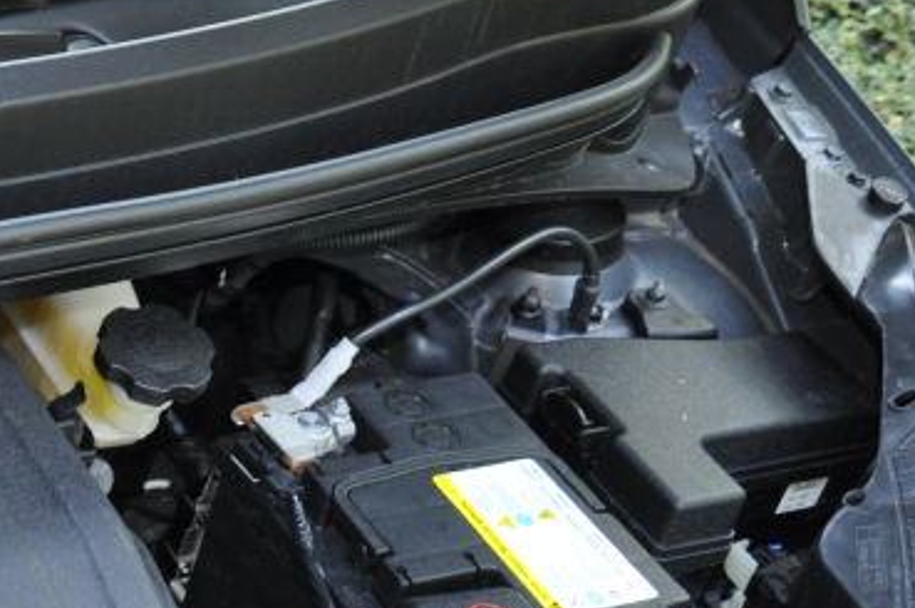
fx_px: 2218
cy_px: 615
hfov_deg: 20.8
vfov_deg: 15.3
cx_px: -342
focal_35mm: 87
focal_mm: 21
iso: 800
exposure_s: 1/60
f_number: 3.8
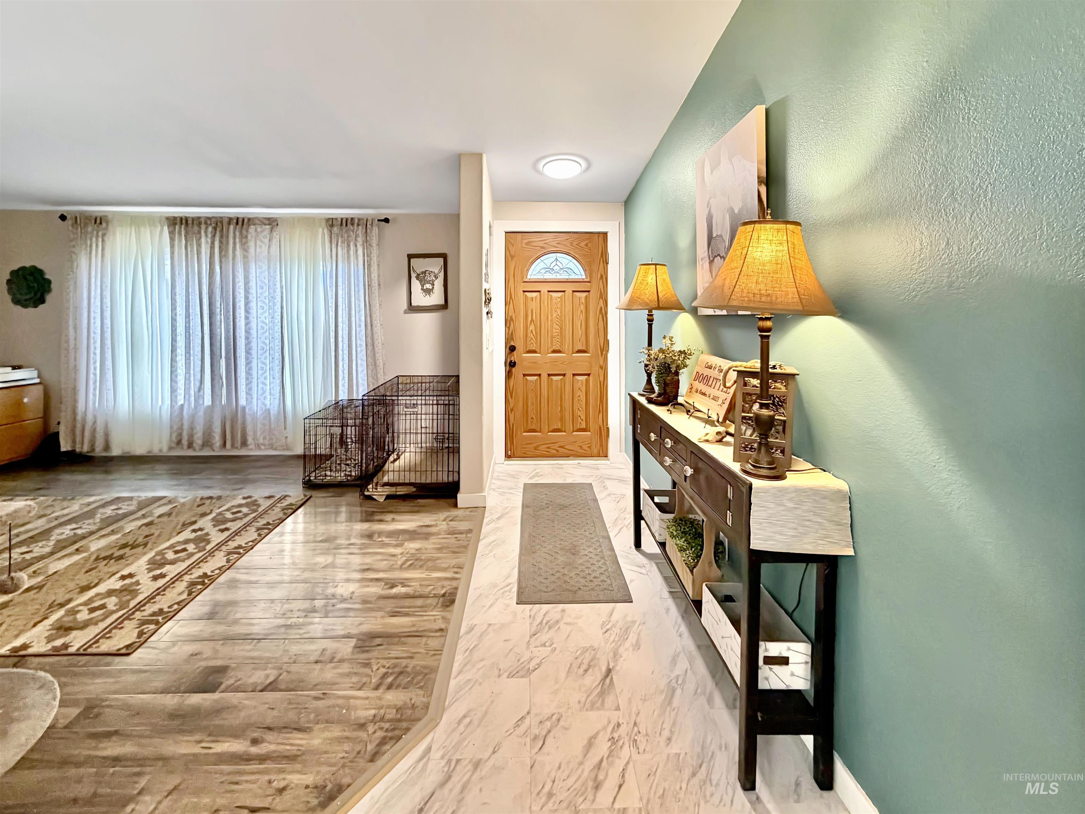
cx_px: 542
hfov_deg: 102.1
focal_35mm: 14
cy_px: 407
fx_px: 439
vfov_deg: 85.7
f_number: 2.2
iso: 500
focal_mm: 2.22
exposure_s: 1/60
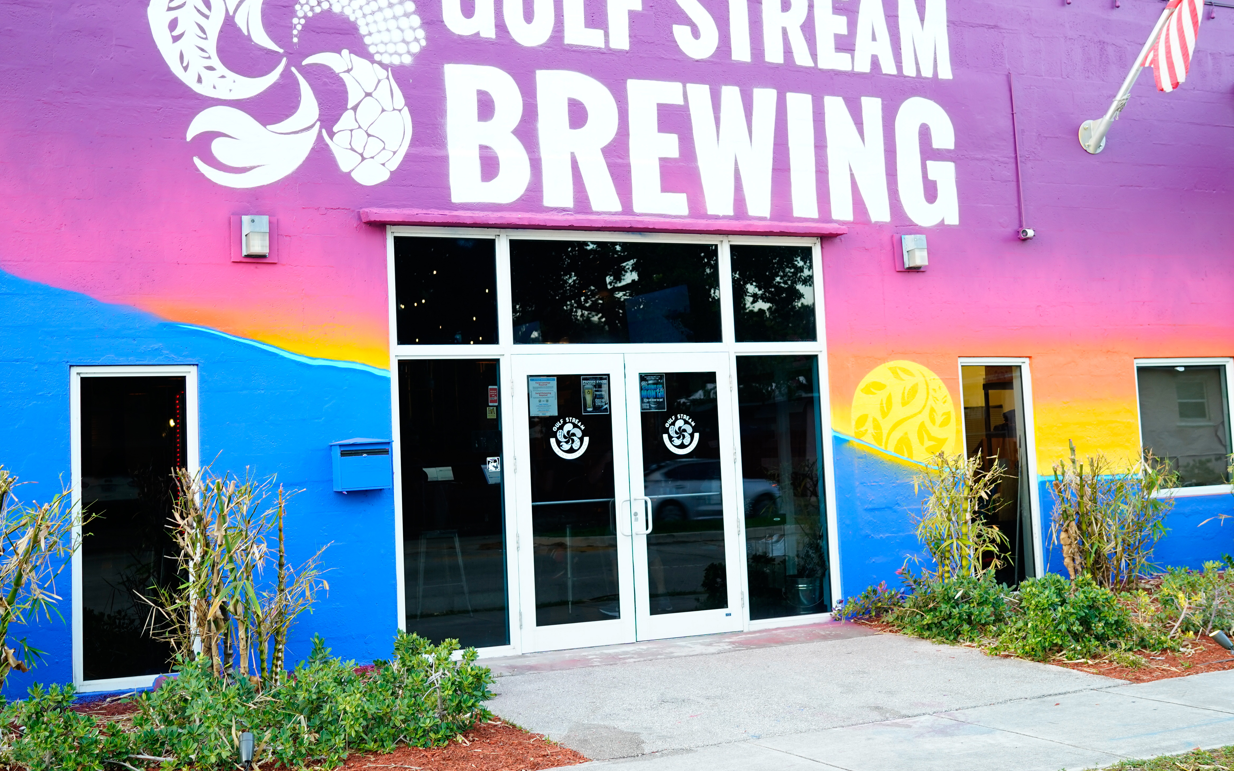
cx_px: 585
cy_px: 323
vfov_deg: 28.0
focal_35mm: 46
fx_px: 1547
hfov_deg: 43.5
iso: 320
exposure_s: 1/80
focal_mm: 35
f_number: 2.8
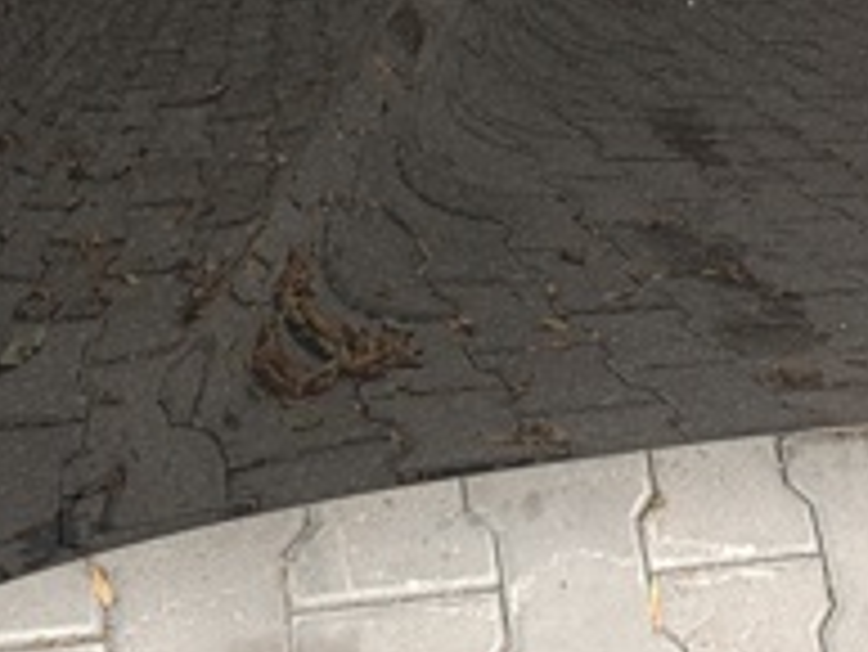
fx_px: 1907
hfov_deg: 24.4
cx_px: 888
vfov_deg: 18.0
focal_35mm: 76
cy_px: -225
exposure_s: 1/100
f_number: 1.6
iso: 125
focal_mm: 6.14
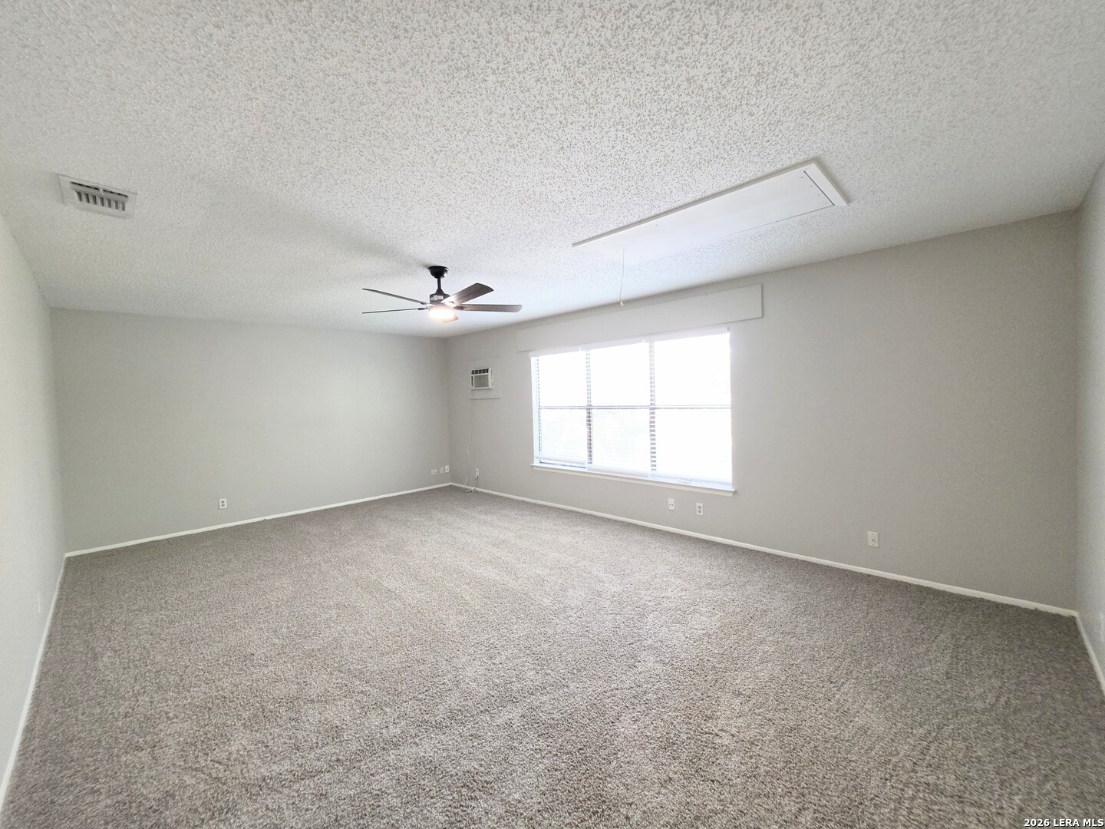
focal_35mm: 13
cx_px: 552
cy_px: 414
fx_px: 415
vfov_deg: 89.9
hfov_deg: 106.2
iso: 200
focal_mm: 2.2
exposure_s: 1/60
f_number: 1.9
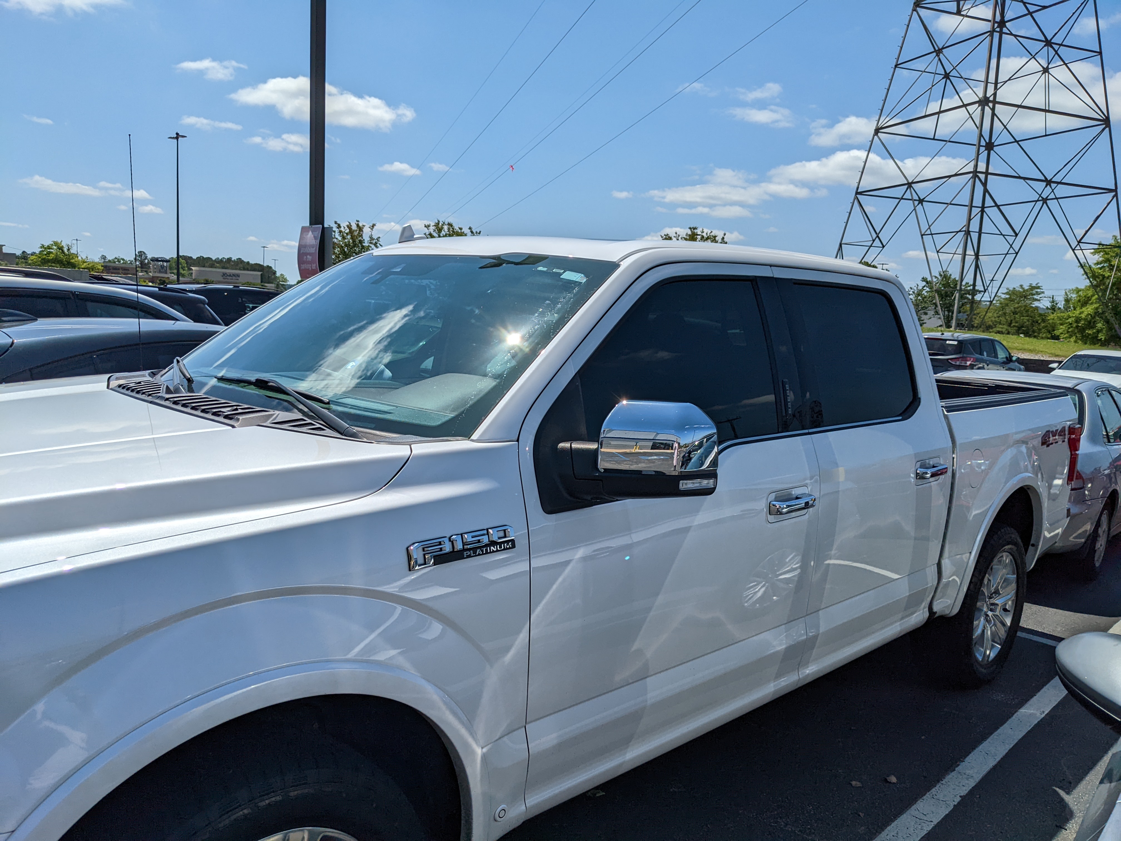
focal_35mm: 27
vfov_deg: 51.4
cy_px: 420
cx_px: 560
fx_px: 874
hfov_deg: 65.3
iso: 50
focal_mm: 4.38
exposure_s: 1/11765
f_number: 1.73
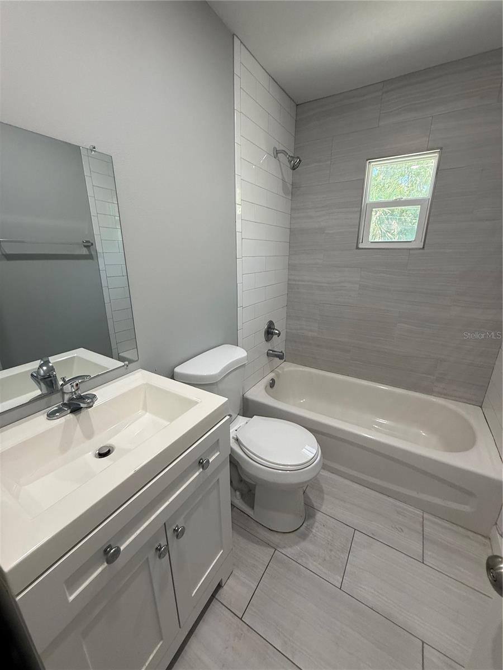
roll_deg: -1.2
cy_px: 335
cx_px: 252
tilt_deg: -17.1
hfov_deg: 85.7
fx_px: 271
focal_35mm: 14
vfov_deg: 102.1
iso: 200
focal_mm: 2.22
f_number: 2.2
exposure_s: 1/120
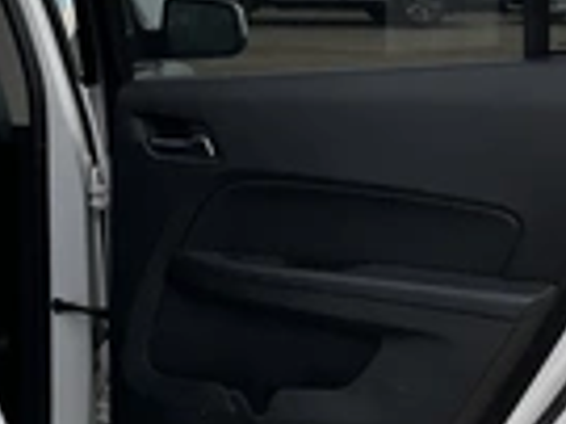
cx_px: 96
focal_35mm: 86
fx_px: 1405
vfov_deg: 17.1
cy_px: 235
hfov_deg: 22.4
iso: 25
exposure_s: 1/1786
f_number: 1.8
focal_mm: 3
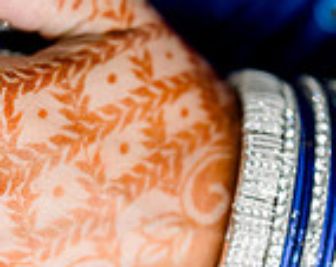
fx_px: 1905
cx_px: 71
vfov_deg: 8.0
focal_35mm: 192
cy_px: 256
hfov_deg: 10.1
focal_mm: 50
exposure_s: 1/160
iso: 320
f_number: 1.4
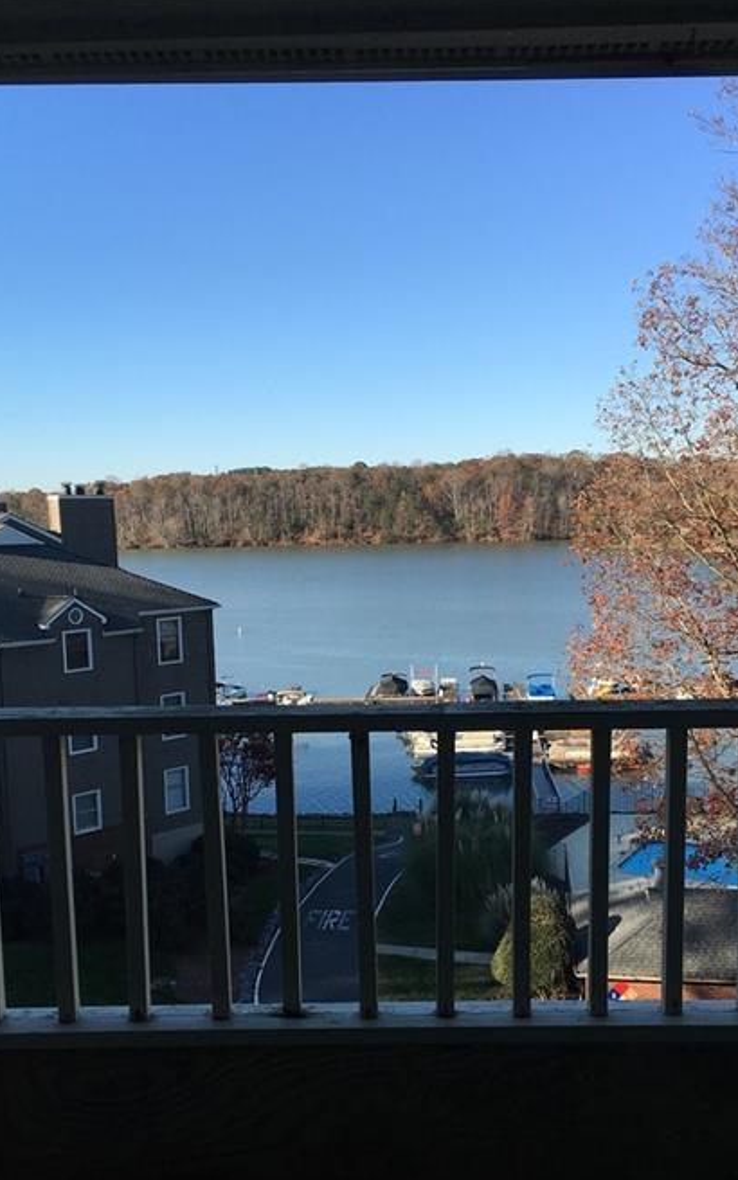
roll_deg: +0.9
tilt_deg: -6.4
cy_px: 682
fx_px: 1159
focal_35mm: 36
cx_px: 392
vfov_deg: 53.8
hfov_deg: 35.3
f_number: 2.2
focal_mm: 4.15
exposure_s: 1/916
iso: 25
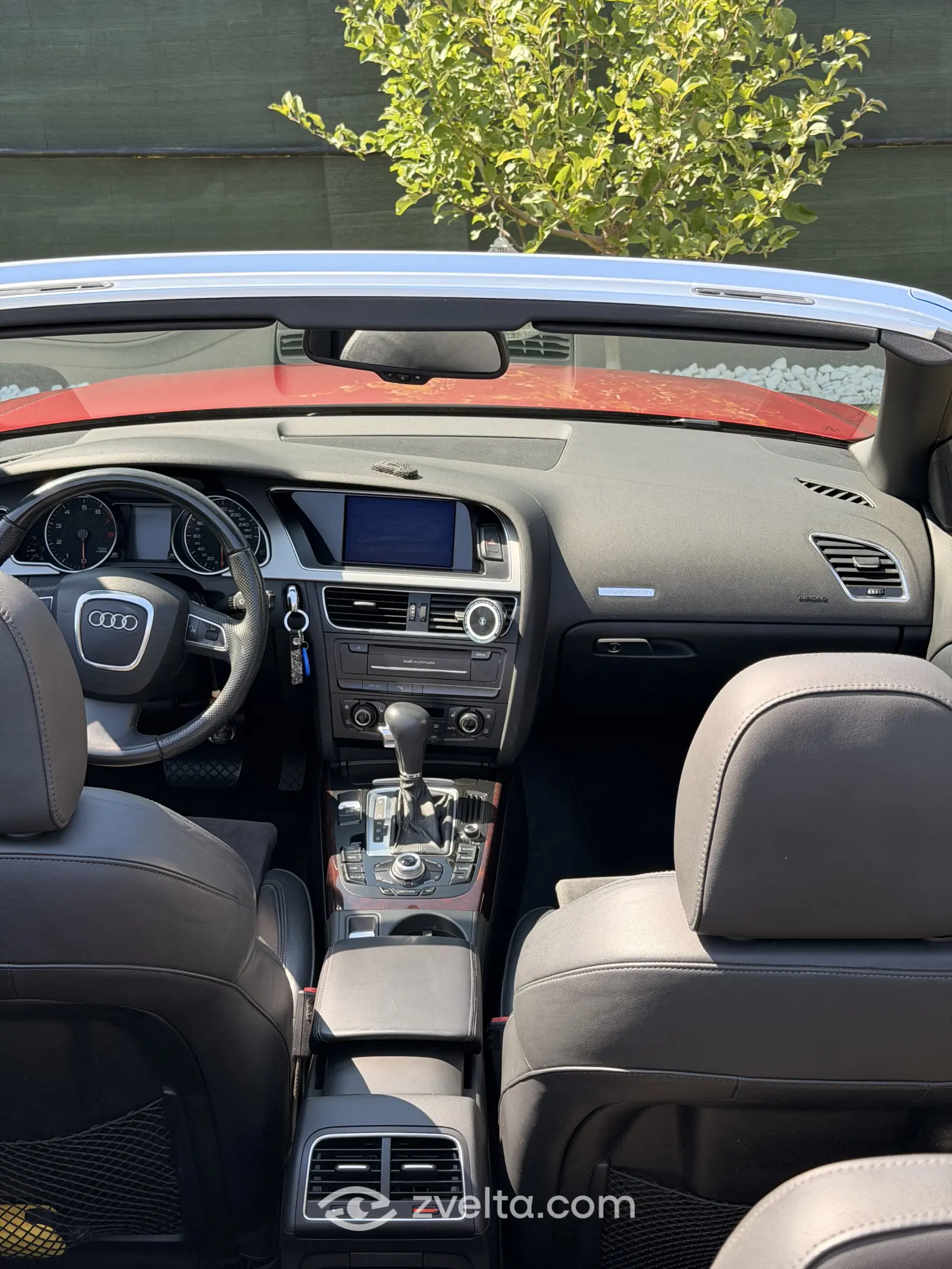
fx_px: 1760
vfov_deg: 39.7
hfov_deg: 30.3
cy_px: 634
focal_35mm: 48
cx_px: 476
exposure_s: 1/615
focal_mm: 6.76
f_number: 1.78
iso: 64
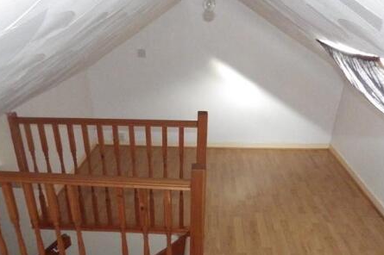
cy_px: 173
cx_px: 184
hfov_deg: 61.9
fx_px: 320
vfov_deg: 42.9
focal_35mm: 30
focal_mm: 4
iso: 1600
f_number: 3.1
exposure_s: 1/20
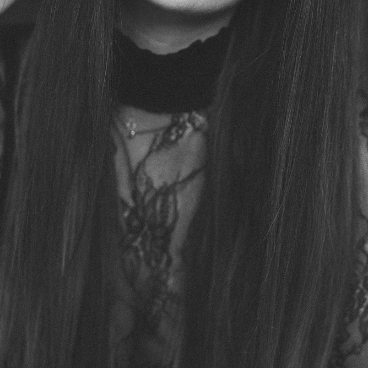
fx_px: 1119
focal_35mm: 93
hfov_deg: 18.7
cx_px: 223
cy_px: 113
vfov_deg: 18.6
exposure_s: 1/125
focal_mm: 55
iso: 640
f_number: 2.2
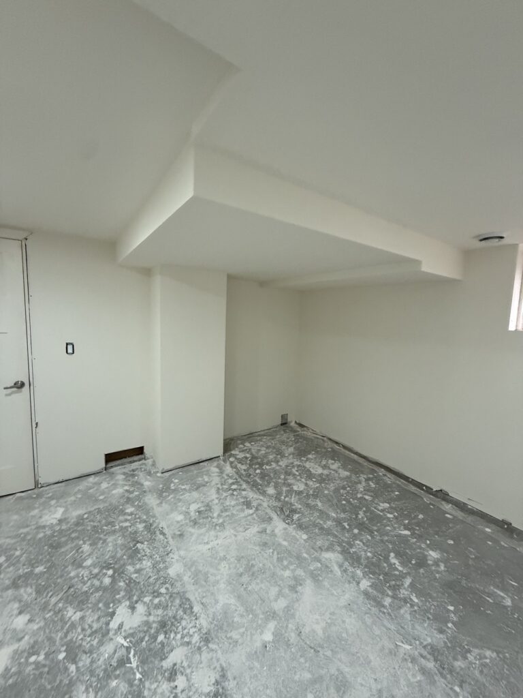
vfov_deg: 102.1
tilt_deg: -2.3
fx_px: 282
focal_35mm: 14
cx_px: 262
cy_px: 349
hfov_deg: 85.7
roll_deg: -0.2
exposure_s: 1/120
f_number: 2.2
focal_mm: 2.22
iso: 500
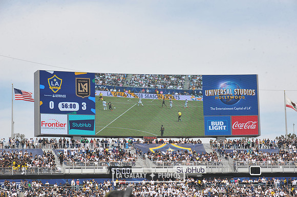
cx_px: 148
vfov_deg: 12.4
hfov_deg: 18.6
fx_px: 907
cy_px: 98
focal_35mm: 110
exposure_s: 1/500
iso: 320
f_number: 11
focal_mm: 110
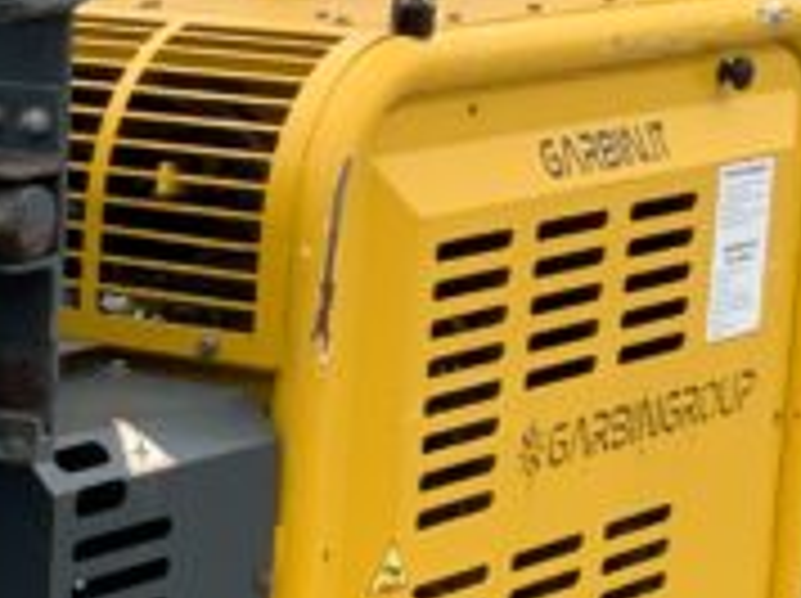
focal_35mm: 167
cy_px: 454
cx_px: -518
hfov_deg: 11.2
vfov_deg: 8.9
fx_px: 3859
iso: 16
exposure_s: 1/770
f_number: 1.8
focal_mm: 3
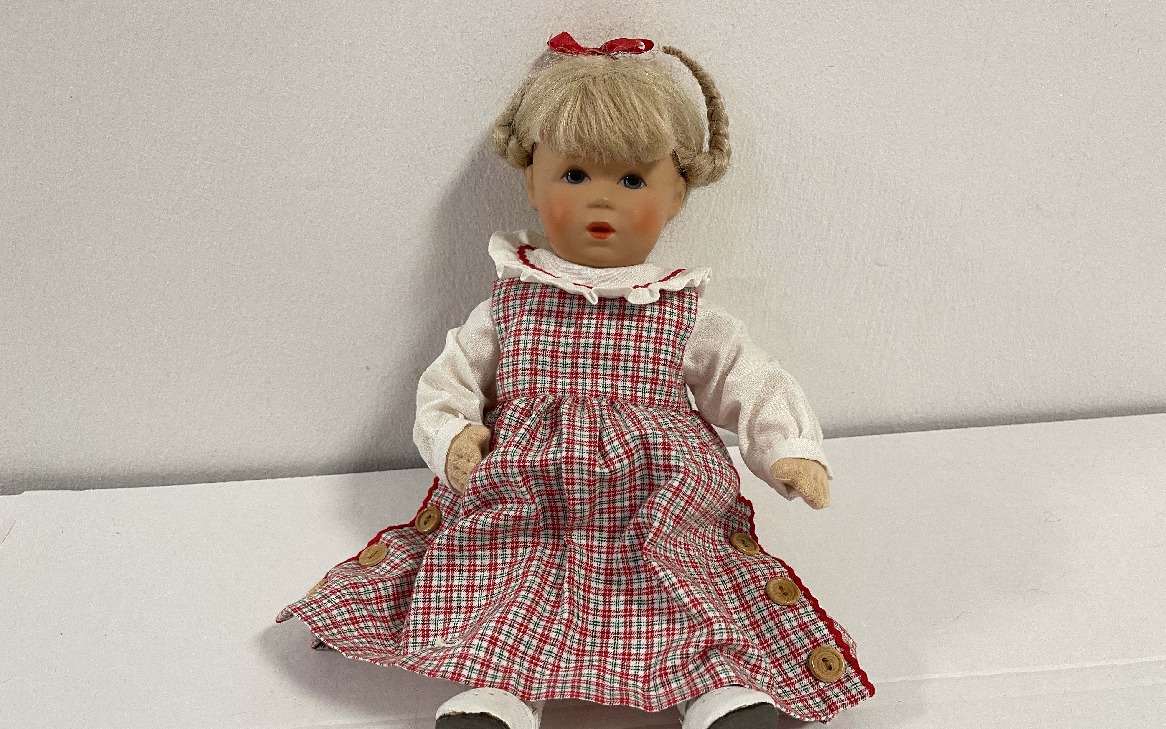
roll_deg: +2.3
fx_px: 858
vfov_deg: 45.7
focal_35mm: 27
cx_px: 591
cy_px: 445
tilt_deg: -26.2
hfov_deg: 68.4
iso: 100
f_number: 1.6
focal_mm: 5.1
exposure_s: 1/50
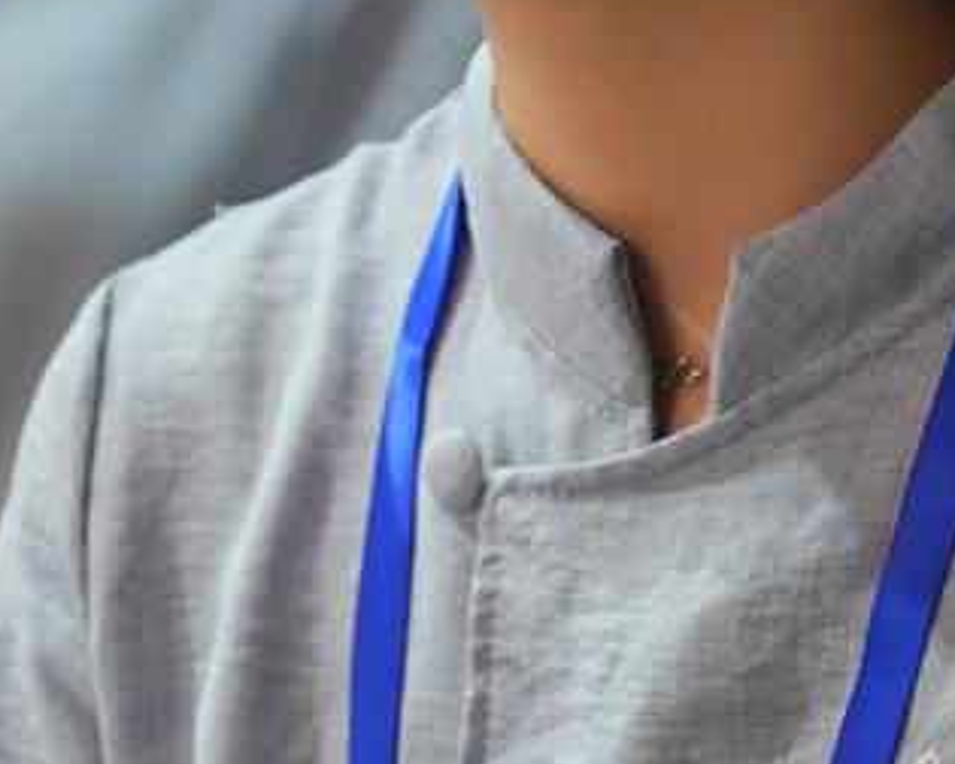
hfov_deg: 2.7
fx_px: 20181
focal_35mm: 714
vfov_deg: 2.2
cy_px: -133
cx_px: 434
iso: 4000
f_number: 3.5
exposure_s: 1/100
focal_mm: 200
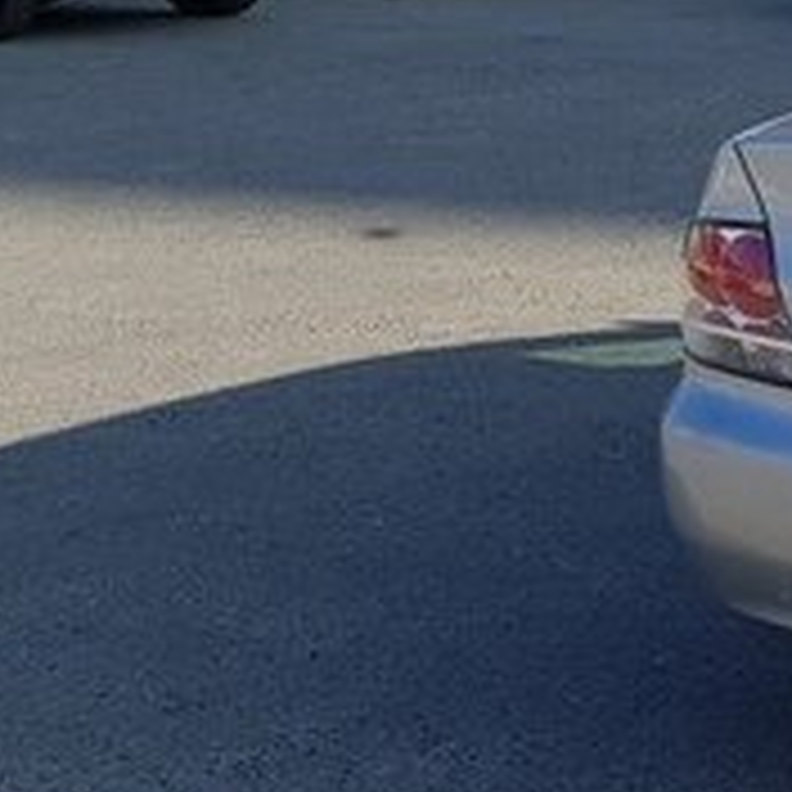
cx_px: 1436
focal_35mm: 86
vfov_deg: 20.2
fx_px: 2226
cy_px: 385
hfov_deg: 16.7
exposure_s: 1/1436
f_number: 1.7
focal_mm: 4.2
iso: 40
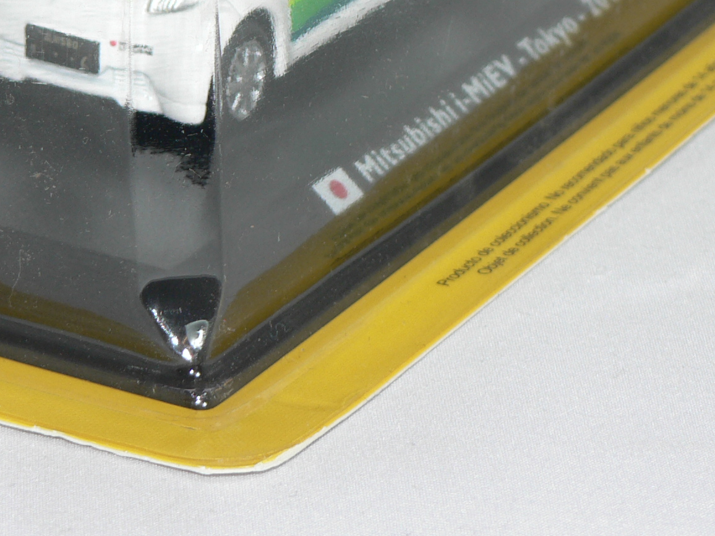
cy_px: -35
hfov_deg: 8.0
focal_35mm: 248
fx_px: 5122
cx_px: 208
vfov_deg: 6.0
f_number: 3.2
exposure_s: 1/60
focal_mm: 18.6
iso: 80
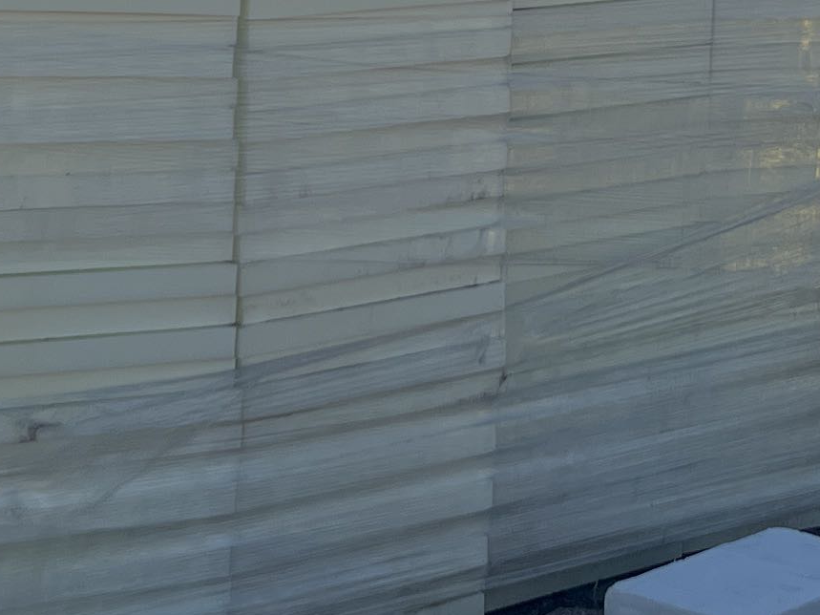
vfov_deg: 11.9
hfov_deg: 16.1
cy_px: -115
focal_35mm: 122
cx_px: 583
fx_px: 2890
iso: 50
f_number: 1.5
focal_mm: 5.7
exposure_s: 1/6993
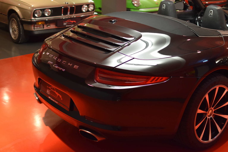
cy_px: 76
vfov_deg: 25.8
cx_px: 114
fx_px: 333
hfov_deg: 37.8
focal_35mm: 52
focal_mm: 35
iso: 1000
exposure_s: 1/60
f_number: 1.8
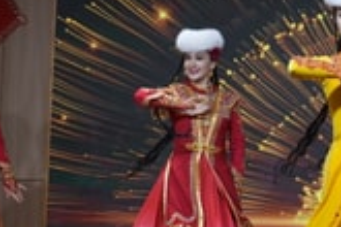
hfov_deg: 17.7
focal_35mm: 111
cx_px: 393
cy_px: 60
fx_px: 1051
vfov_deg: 12.3
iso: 1600
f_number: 4
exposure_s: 1/400
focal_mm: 34
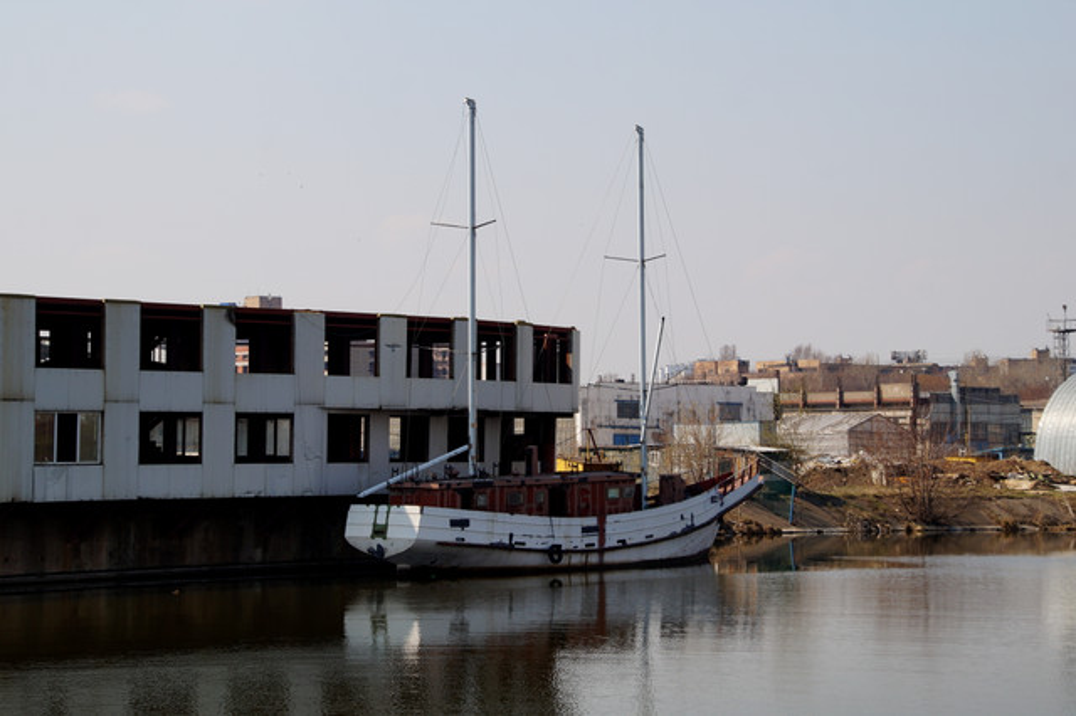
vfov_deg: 16.5
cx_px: 538
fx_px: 2464
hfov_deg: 24.6
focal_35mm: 82
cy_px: 358
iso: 100
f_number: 10
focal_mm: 55
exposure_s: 1/200
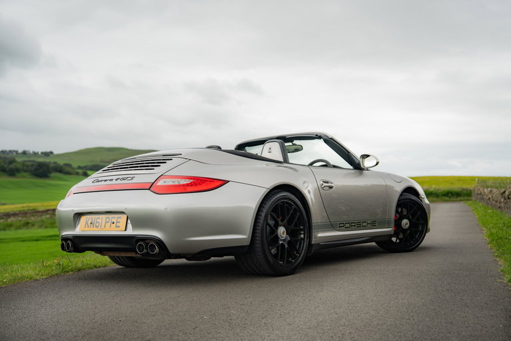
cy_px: 170
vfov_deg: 30.5
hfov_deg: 44.5
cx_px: 256
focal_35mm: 44
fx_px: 625
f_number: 2.8
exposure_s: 1/400
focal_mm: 44
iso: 160
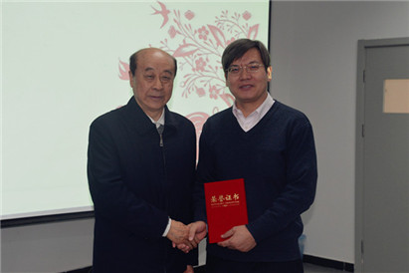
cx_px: 204
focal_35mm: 52
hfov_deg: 38.2
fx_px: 591
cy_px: 136
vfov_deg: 26.0
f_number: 5.6
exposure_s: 1/100
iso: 1600
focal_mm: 52
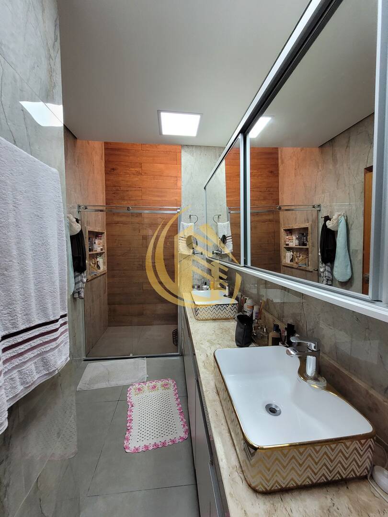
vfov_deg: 106.2
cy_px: 258
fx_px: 194
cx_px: 194
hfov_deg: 89.9
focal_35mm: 13
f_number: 2.2
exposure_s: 1/60
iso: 160
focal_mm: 1.74
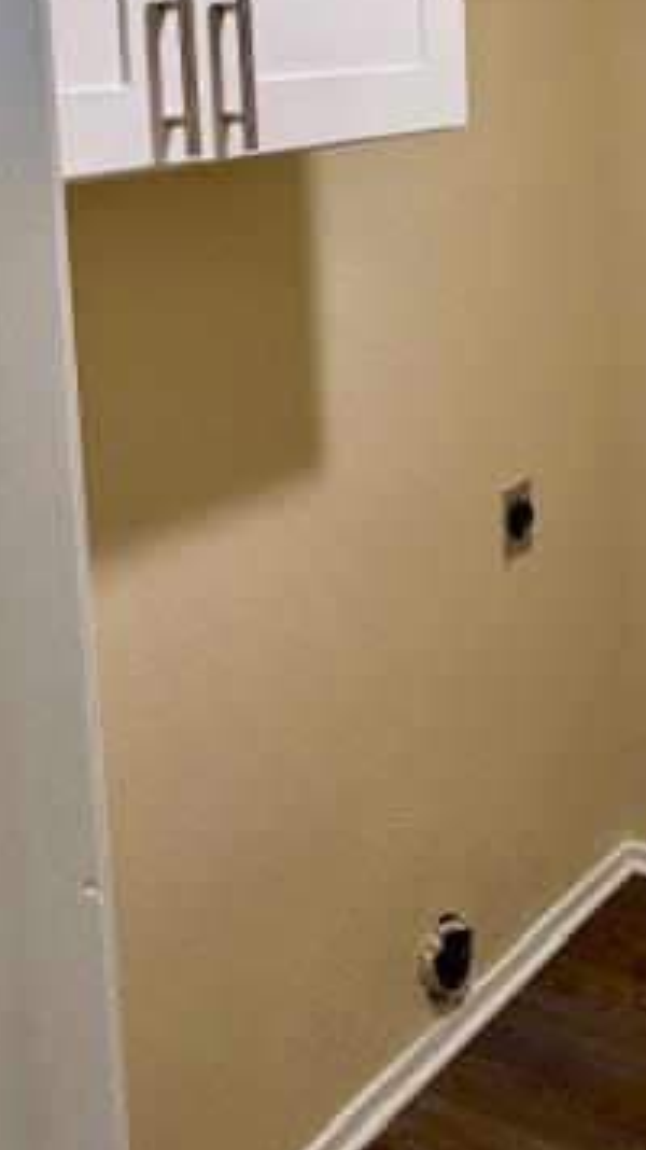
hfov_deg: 23.9
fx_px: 1433
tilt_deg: -4.1
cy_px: 132
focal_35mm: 47
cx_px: 698
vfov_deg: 40.7
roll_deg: +1.3
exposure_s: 1/120
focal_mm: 6.76
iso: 160
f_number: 1.78
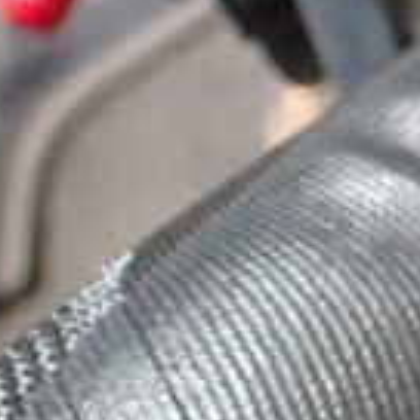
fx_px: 1606
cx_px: 880
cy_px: 432
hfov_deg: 12.7
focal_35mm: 117
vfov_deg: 14.6
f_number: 2.3
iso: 800
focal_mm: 5.4
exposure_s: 1/125
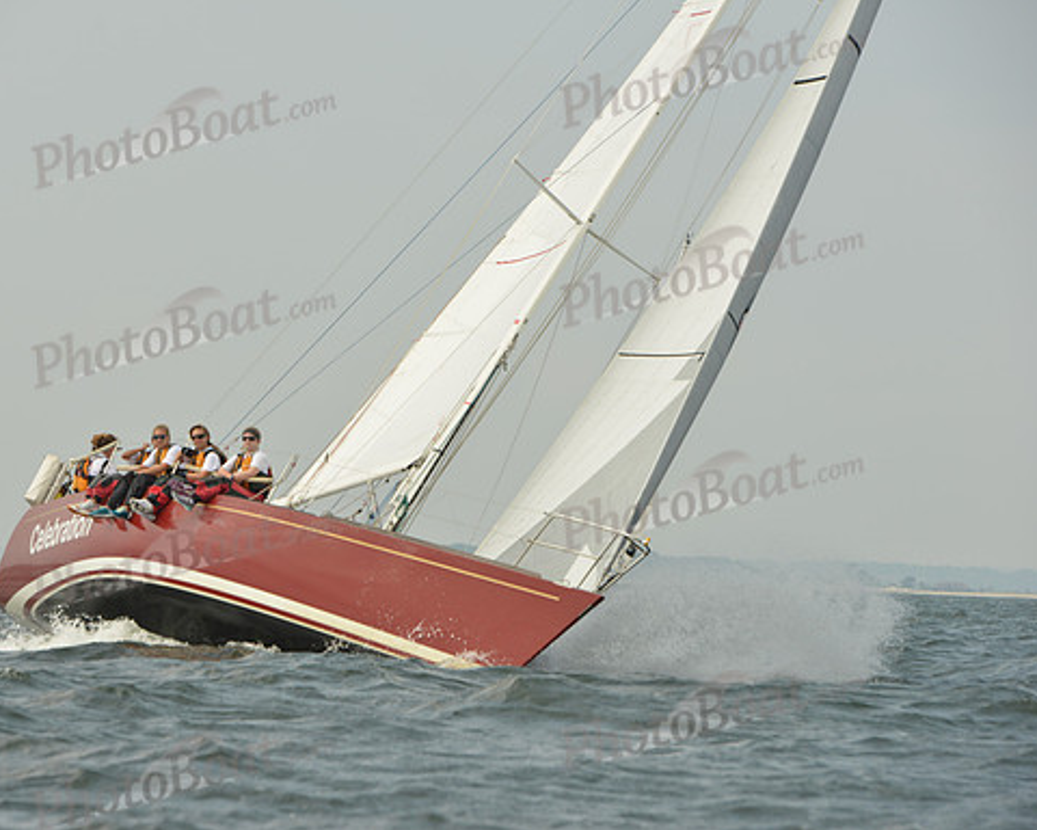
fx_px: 5739
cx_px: 449
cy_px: 414
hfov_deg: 10.3
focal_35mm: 187
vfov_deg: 8.3
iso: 320
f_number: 8
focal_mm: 165
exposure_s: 1/1250
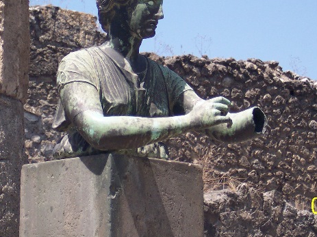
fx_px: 1804
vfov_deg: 7.5
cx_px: 170
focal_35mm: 197
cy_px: 52
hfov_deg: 10.0
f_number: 4.8
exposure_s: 1/700
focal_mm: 24
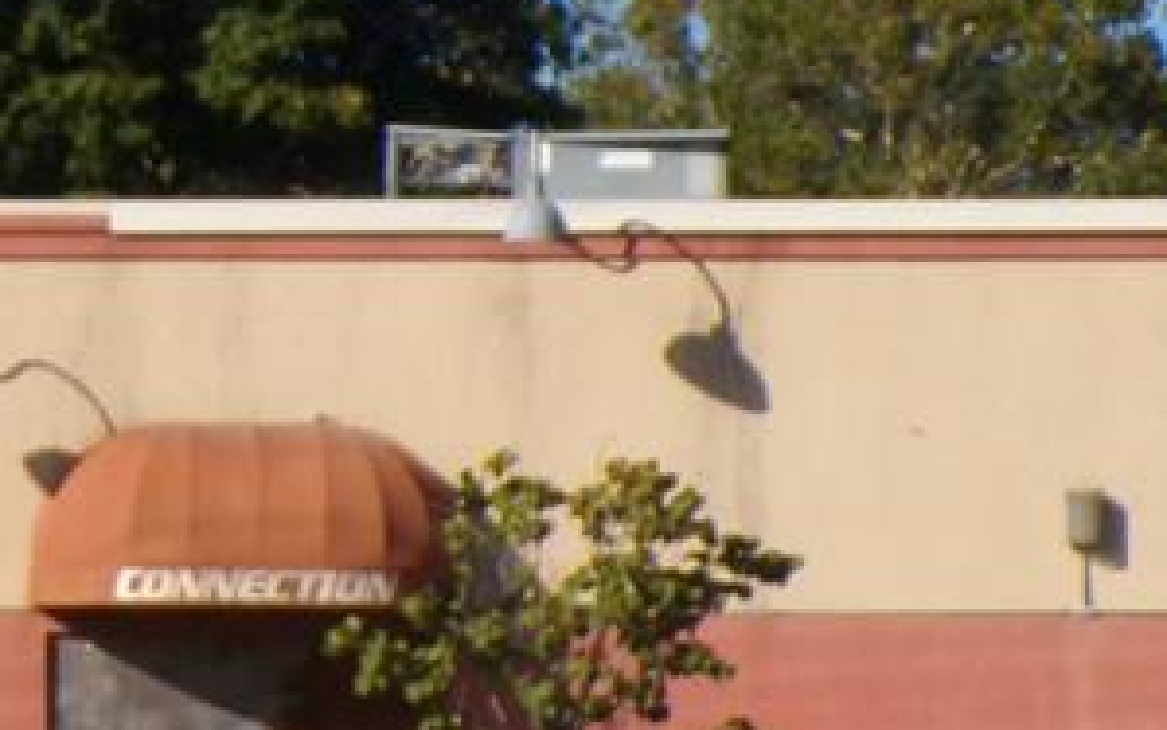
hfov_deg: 11.4
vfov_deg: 7.4
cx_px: -414
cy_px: 629
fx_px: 5662
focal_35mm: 178
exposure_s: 1/550
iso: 100
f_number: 5.3
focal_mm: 8.7
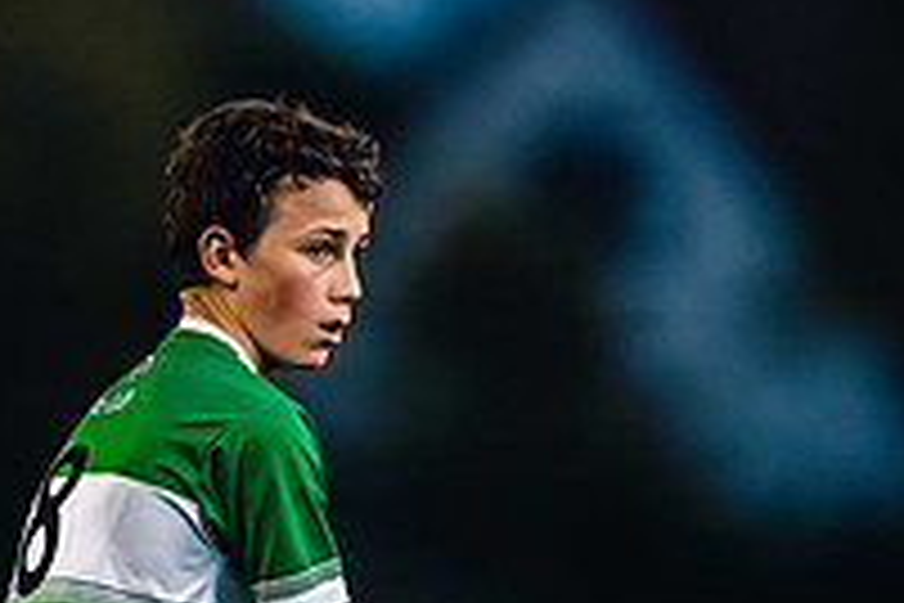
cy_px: 819
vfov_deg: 1.1
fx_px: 30031
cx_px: 202
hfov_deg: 1.7
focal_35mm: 1196
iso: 5000
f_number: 2.8
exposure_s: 1/500
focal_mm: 400
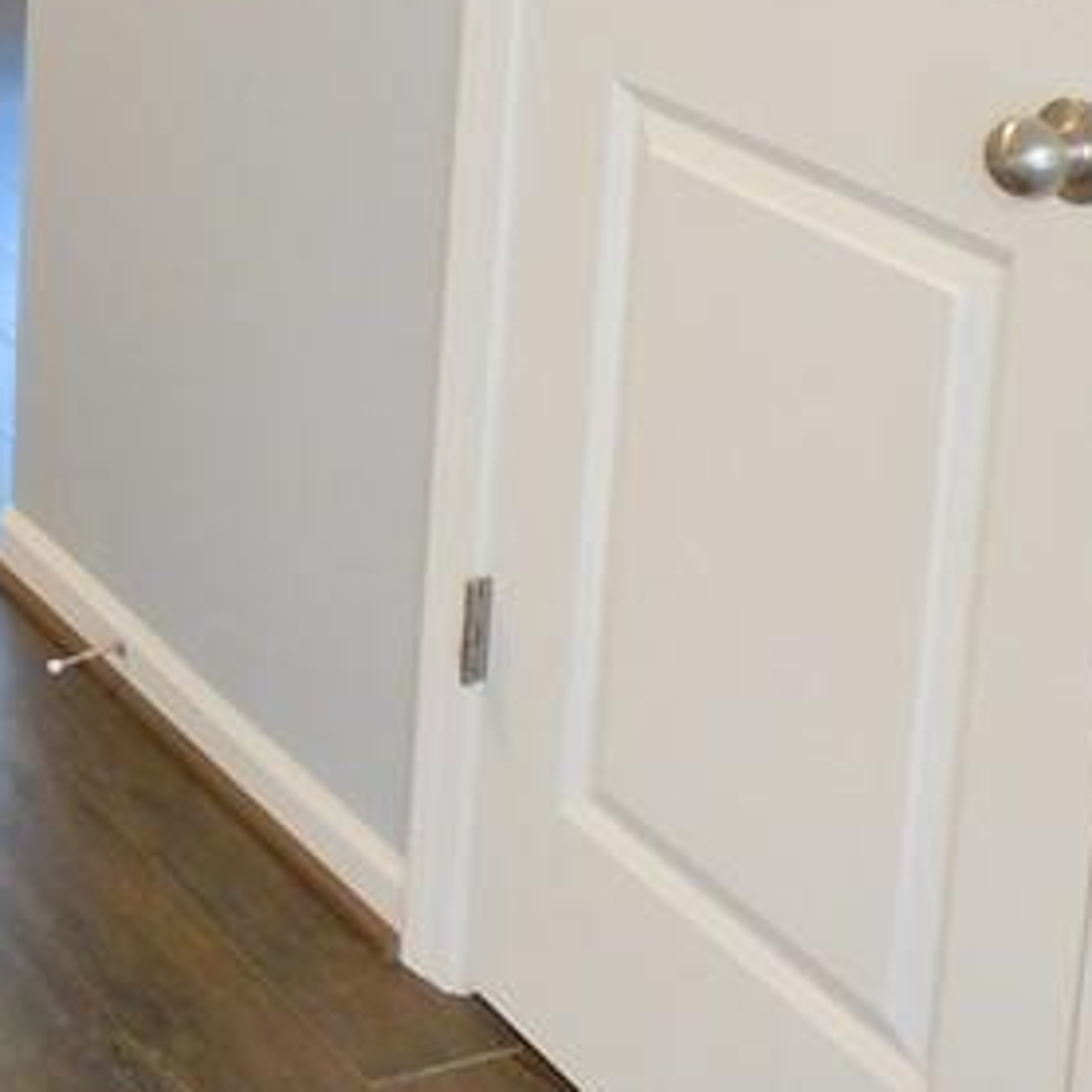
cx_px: -361
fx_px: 2784
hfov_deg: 20.2
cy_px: -306
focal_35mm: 78
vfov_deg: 20.4
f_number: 3.3
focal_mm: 4.3
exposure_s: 1/13
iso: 400
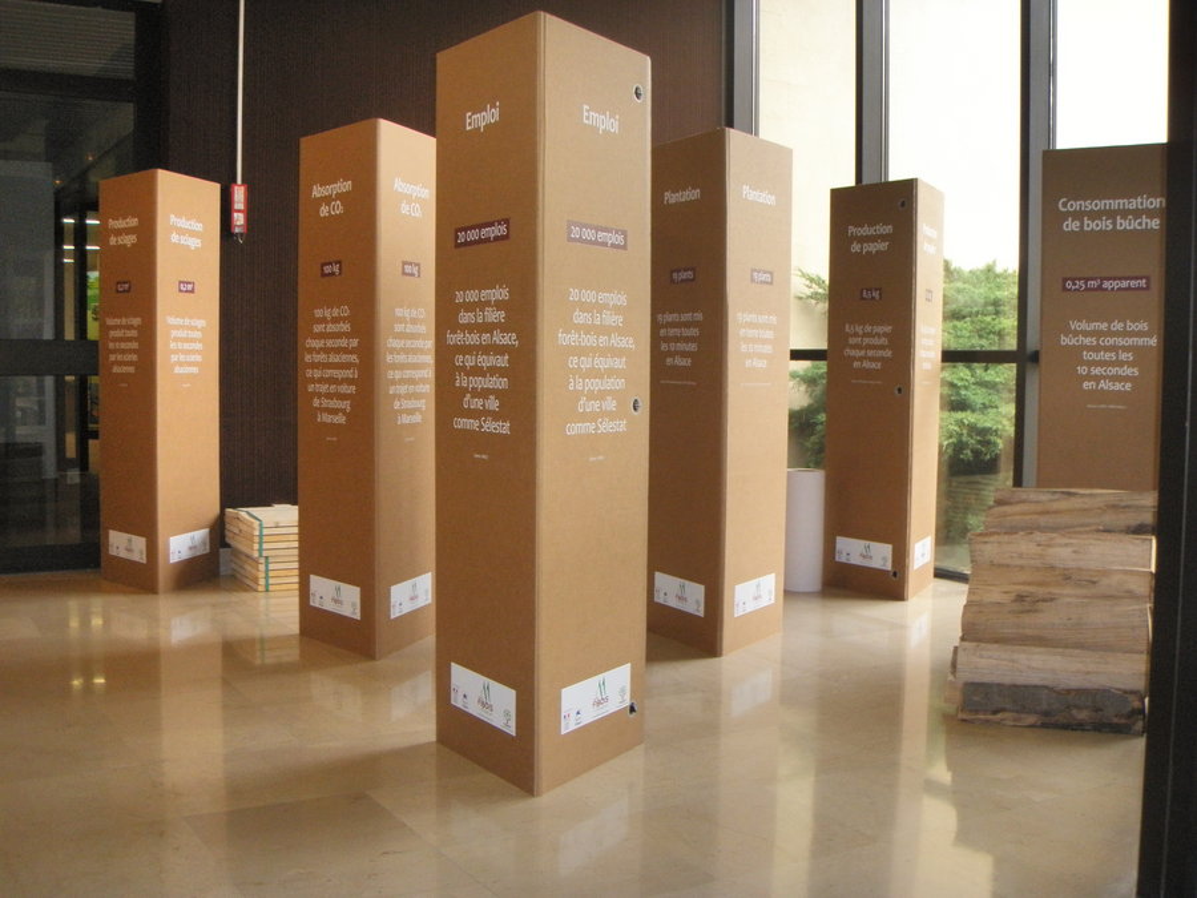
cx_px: 598
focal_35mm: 38
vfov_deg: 37.7
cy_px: 449
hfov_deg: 49.0
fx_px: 1314
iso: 200
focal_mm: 6.7
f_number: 3.5
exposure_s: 1/30
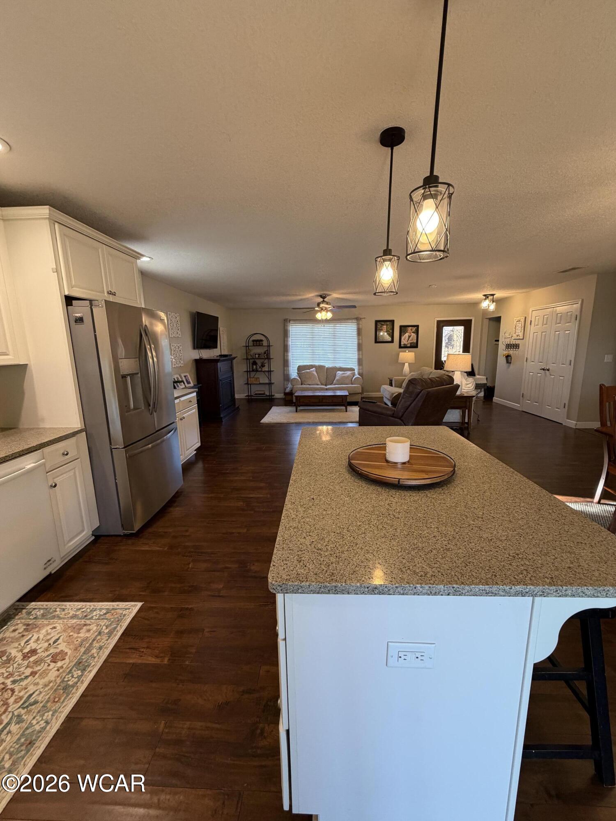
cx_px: 308
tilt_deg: -10.7
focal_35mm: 14
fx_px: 332
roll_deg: +1.3
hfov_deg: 85.7
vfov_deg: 102.1
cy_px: 410
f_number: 2.2
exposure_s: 1/60
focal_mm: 2.22
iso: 250
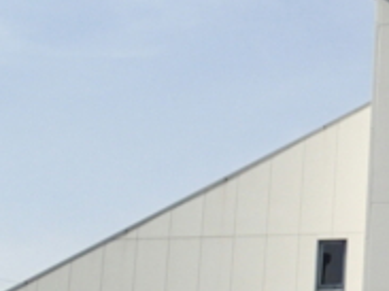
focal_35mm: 153
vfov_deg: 9.7
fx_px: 1718
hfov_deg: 11.7
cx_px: 744
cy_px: 87
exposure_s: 1/160
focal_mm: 6.42
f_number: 10
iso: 100
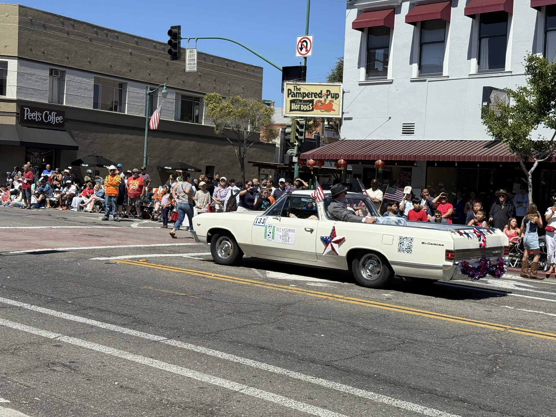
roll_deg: -3.9
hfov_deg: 39.7
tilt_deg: +0.0
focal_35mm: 48
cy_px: 208
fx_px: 771
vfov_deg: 30.3
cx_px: 278
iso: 64
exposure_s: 1/6024
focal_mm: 6.76
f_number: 1.78
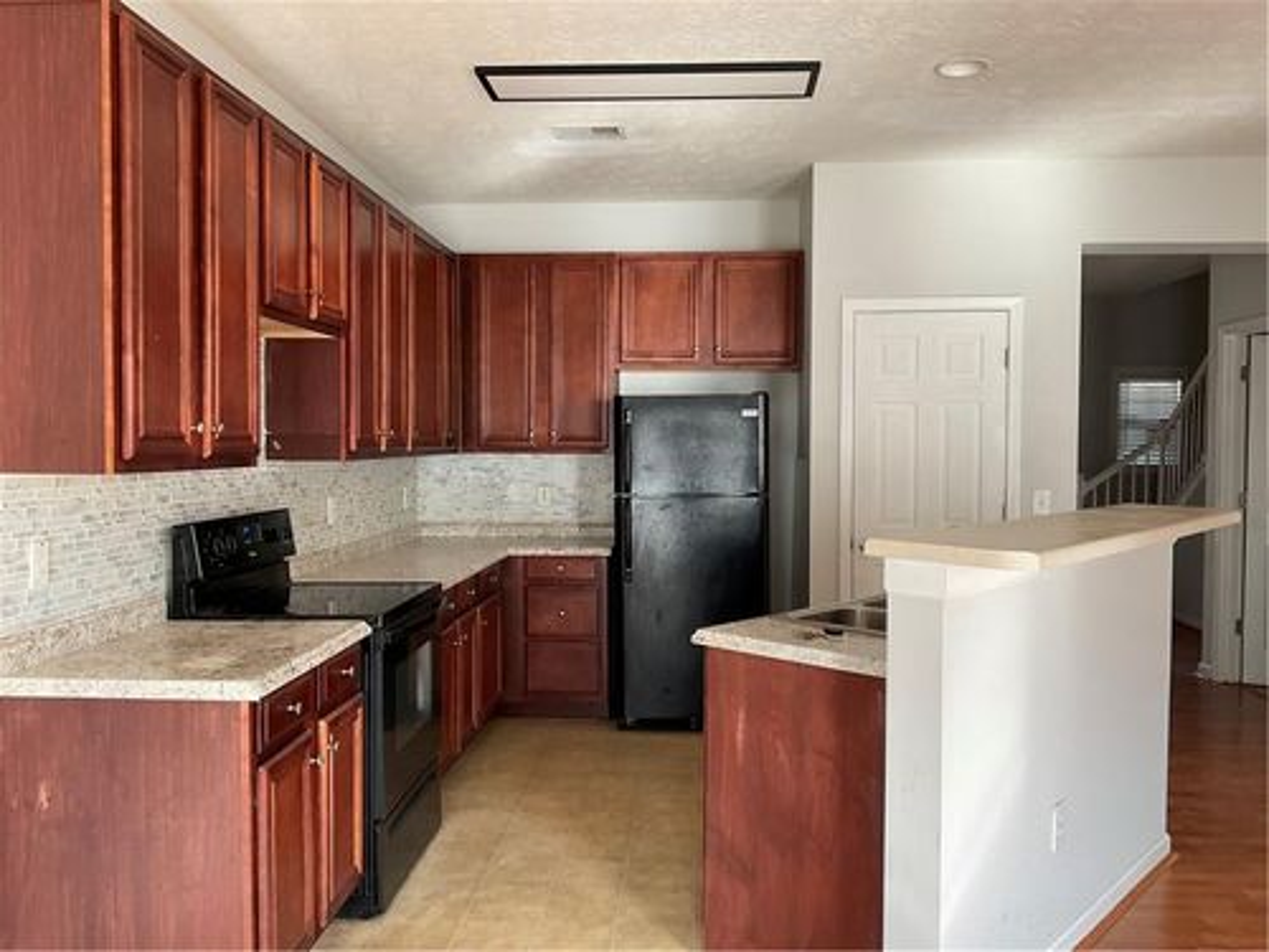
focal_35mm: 29
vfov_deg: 48.2
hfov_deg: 61.7
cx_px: 634
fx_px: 1063
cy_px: 476
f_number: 1.8
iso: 64
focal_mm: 3
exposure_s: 1/122
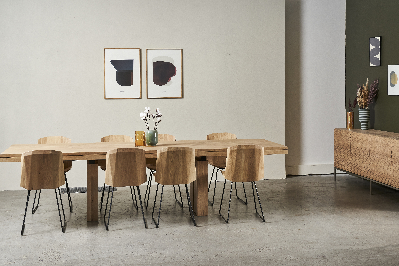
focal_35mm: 54
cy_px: 138
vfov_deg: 25.1
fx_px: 598
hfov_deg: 36.9
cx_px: 197
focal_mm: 52
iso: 640
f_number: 11
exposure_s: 1/100
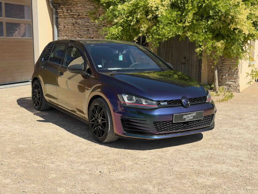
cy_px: 97
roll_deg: -0.9
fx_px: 358
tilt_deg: -9.3
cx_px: 129
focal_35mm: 48
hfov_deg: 39.7
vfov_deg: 30.3
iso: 64
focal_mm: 6.76
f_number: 1.78
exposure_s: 1/5208
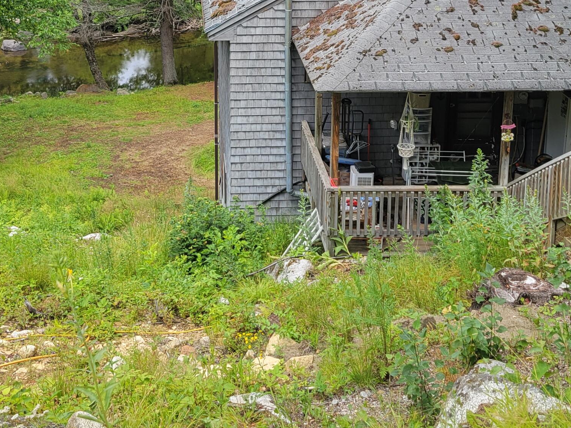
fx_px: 858
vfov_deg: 26.9
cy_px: 27
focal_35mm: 52
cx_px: 244
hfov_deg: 36.7
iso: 40
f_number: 1.8
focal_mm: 5.4
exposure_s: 1/360
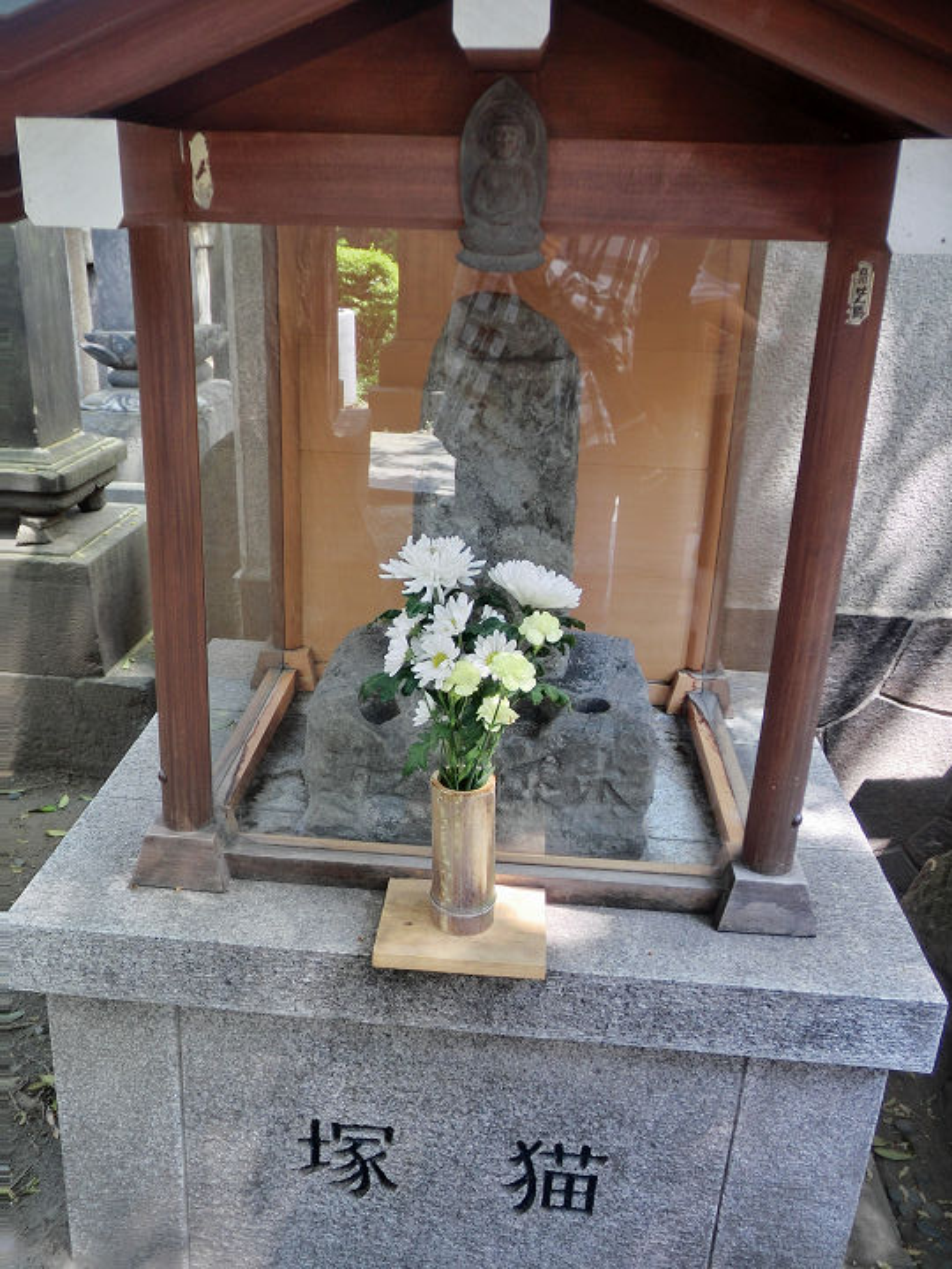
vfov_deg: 63.4
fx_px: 1027
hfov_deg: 49.7
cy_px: 634
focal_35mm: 28
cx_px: 476
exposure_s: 1/60
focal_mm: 5
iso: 160
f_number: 3
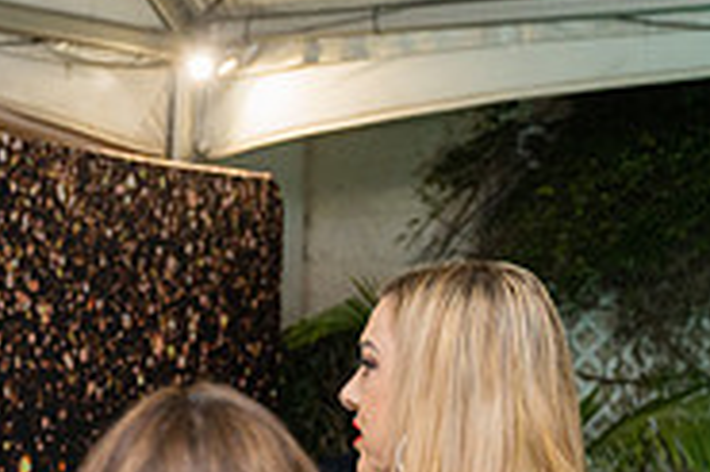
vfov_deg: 10.4
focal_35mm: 129
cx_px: -288
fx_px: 2542
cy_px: 620
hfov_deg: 15.0
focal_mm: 41.1
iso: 1600
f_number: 2.8
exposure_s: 1/250
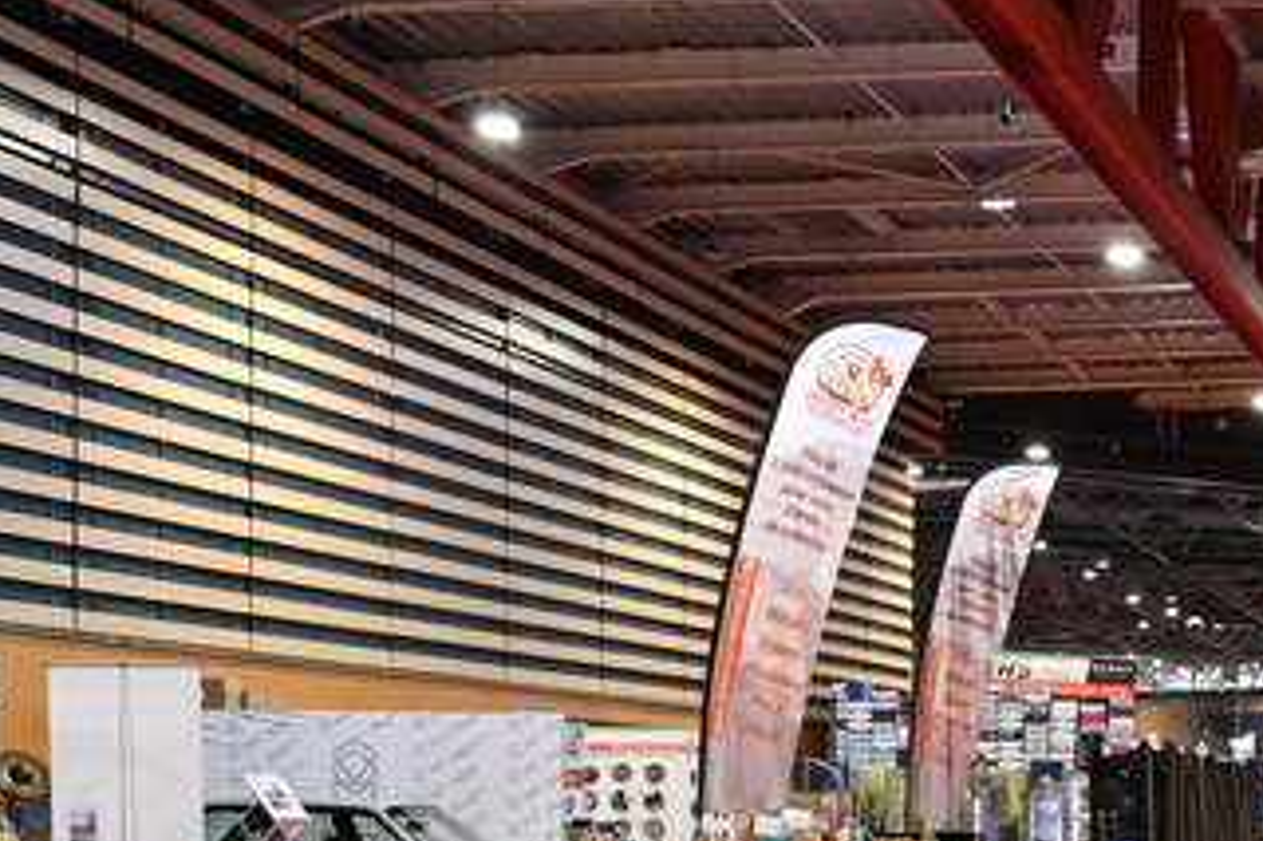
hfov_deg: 21.1
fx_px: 3156
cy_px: 944
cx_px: 1504
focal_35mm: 90
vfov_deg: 14.8
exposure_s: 1/100
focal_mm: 36
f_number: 4
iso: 3200
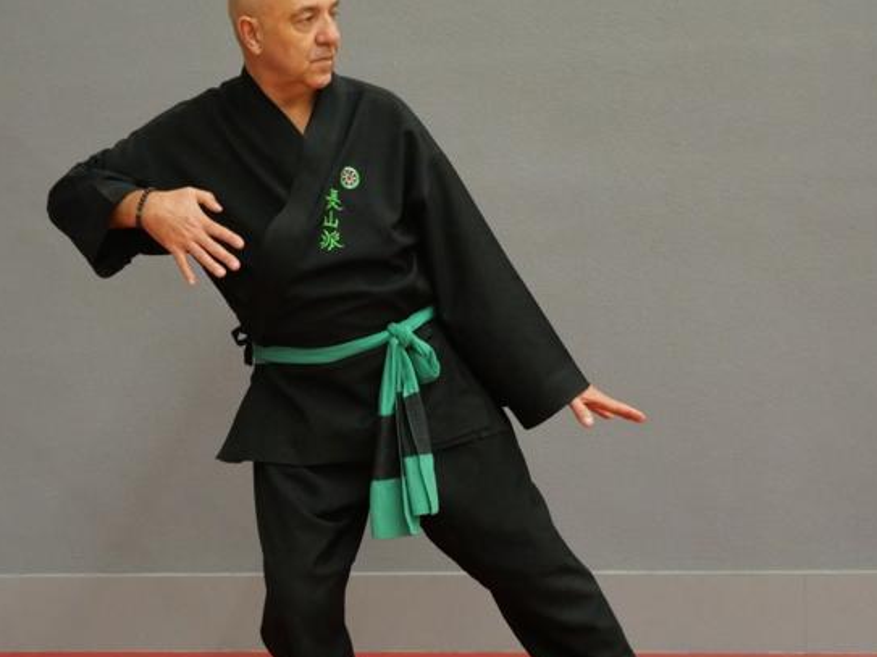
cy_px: 369
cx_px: 352
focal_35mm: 61
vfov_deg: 24.0
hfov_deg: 31.6
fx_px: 1545
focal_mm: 20
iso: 2500
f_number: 4.1
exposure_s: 1/60
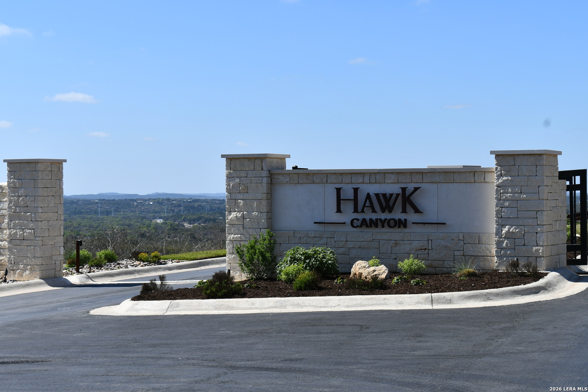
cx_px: 294
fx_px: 1339
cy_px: 196
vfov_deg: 16.7
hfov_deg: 24.8
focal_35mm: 82
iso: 100
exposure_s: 1/320
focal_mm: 55
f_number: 9
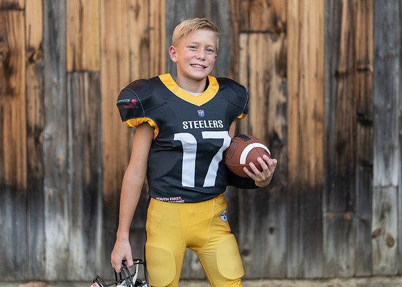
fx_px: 707
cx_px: 204
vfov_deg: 22.9
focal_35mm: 62
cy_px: 118
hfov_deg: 31.8
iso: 100
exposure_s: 1/2000
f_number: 1.2
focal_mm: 50
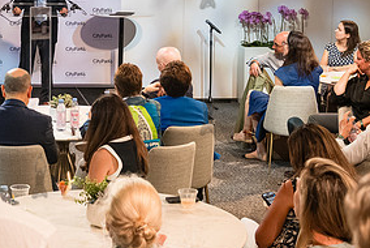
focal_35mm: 88
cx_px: 41
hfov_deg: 22.6
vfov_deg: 15.4
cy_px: 19
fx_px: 905
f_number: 4.5
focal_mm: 38
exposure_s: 1/320
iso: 8000
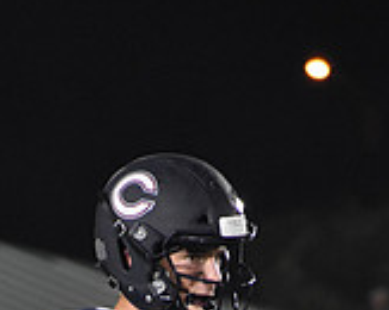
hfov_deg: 1.8
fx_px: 12684
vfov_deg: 1.4
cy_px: 677
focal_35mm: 1103
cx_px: 135
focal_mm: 220
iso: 3200
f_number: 5.6
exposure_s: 1/200
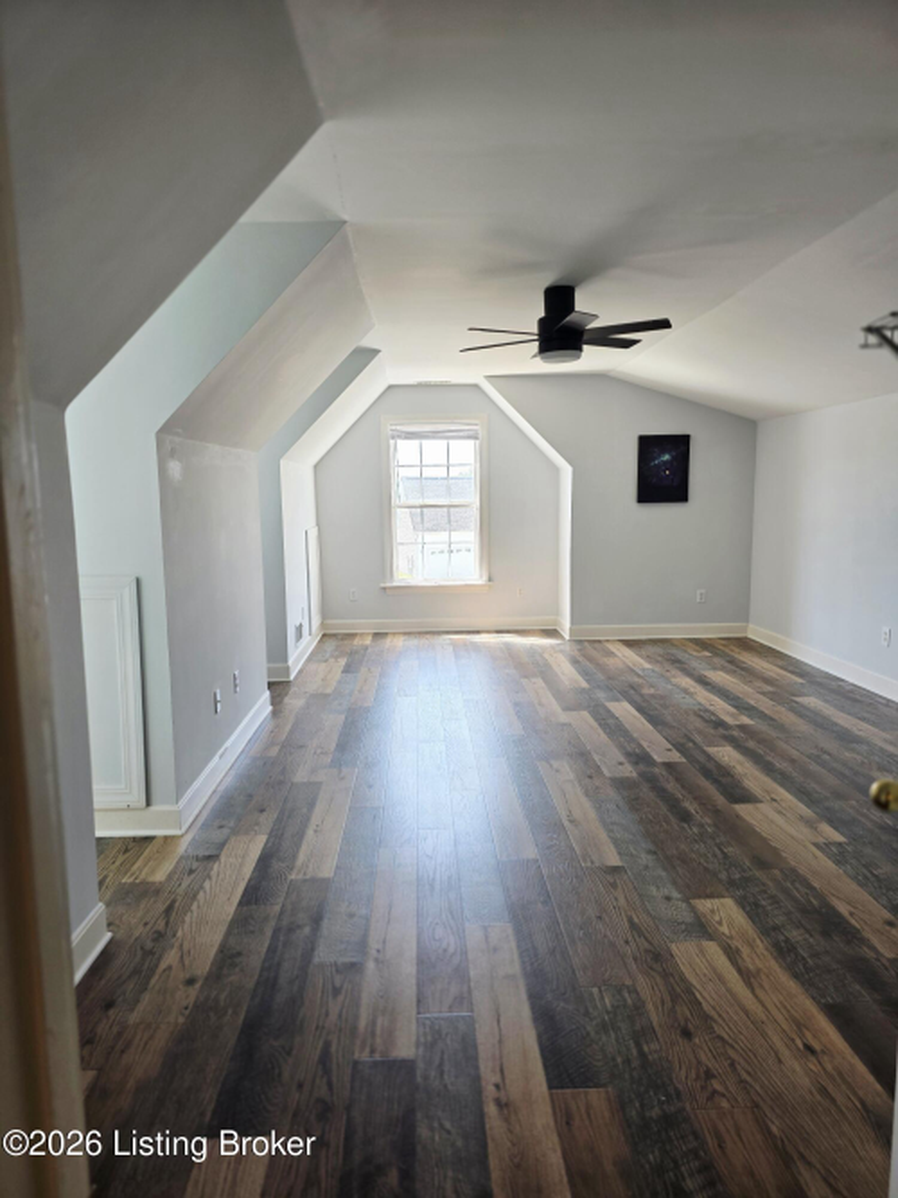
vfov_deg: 73.9
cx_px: 449
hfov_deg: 58.9
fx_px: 796
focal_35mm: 23
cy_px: 599
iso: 50
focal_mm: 6.3
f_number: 1.7
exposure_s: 1/120
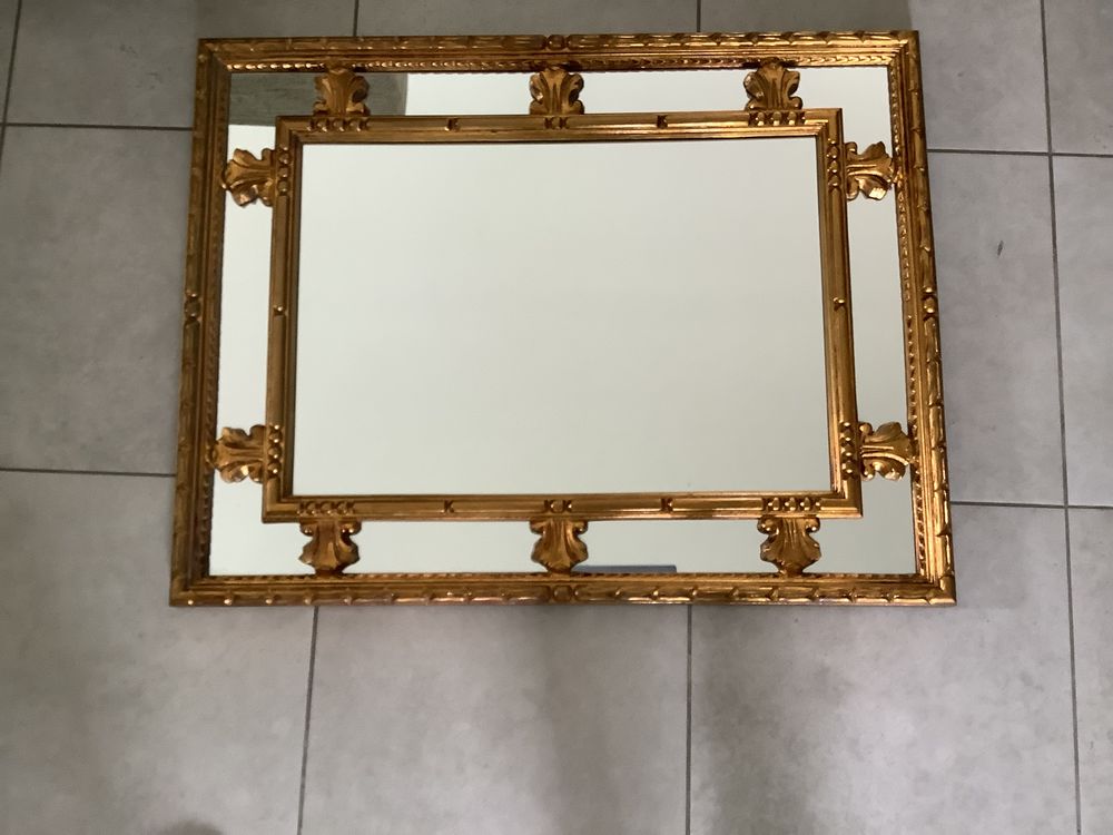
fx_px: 997
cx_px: 556
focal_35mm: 31
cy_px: 418
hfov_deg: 58.4
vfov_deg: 45.4
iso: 200
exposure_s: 1/60
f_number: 2.4
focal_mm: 3.3
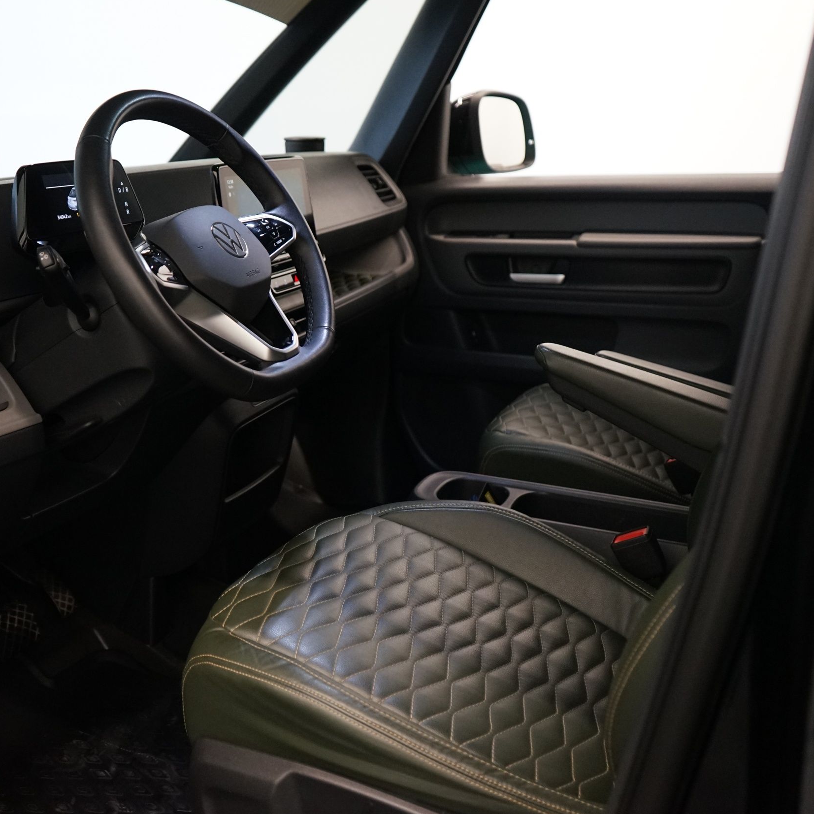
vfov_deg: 46.0
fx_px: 958
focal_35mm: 36
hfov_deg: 45.7
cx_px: 306
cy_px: 408
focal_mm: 28
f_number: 3.5
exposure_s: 1/160
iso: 2500
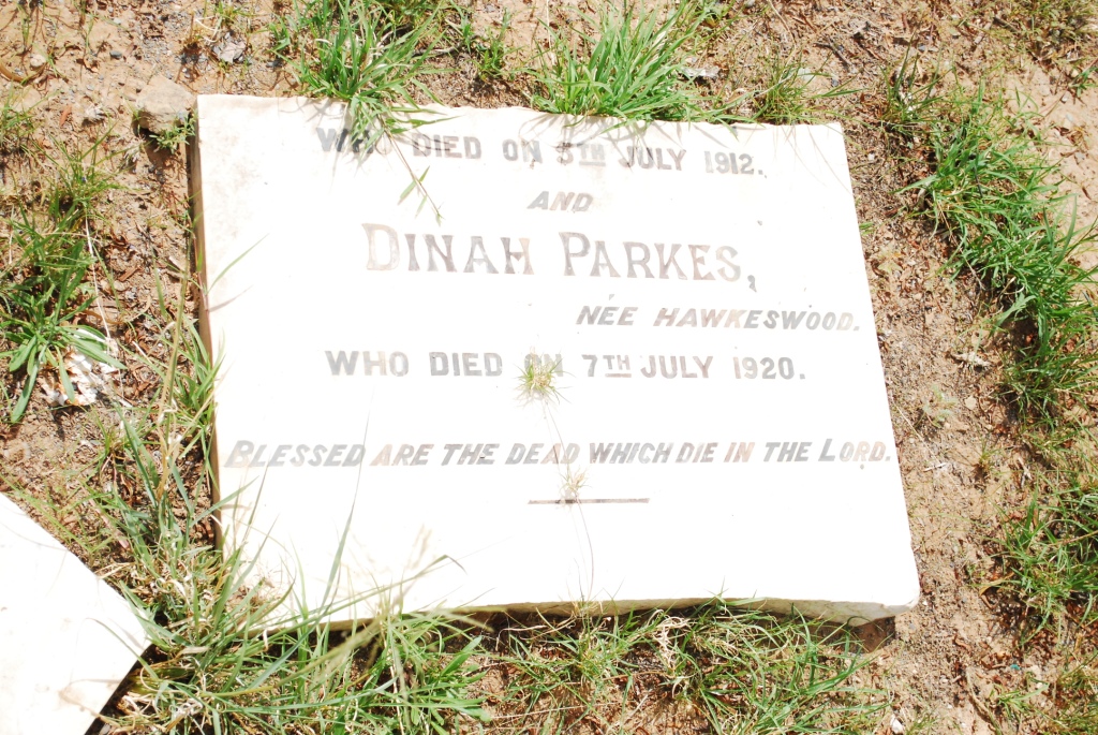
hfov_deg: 33.4
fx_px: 1832
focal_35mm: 60
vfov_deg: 22.7
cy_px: 368
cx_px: 549
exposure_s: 1/4000
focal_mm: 40
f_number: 5.6
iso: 800
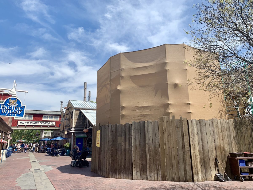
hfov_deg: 67.3
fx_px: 190
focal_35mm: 26
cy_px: 95
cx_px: 126
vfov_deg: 53.1
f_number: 1.8
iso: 25
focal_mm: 4.25
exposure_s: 1/2545
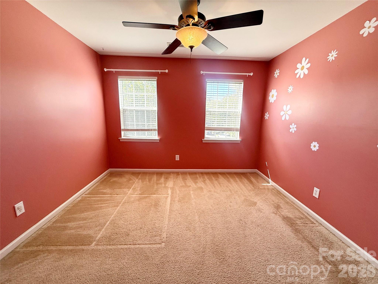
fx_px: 153
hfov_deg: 102.1
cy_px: 142
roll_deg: -0.7
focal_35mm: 14
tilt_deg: -9.7
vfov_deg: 85.7
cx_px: 189
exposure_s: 1/120
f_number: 2.2
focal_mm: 2.22
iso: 64
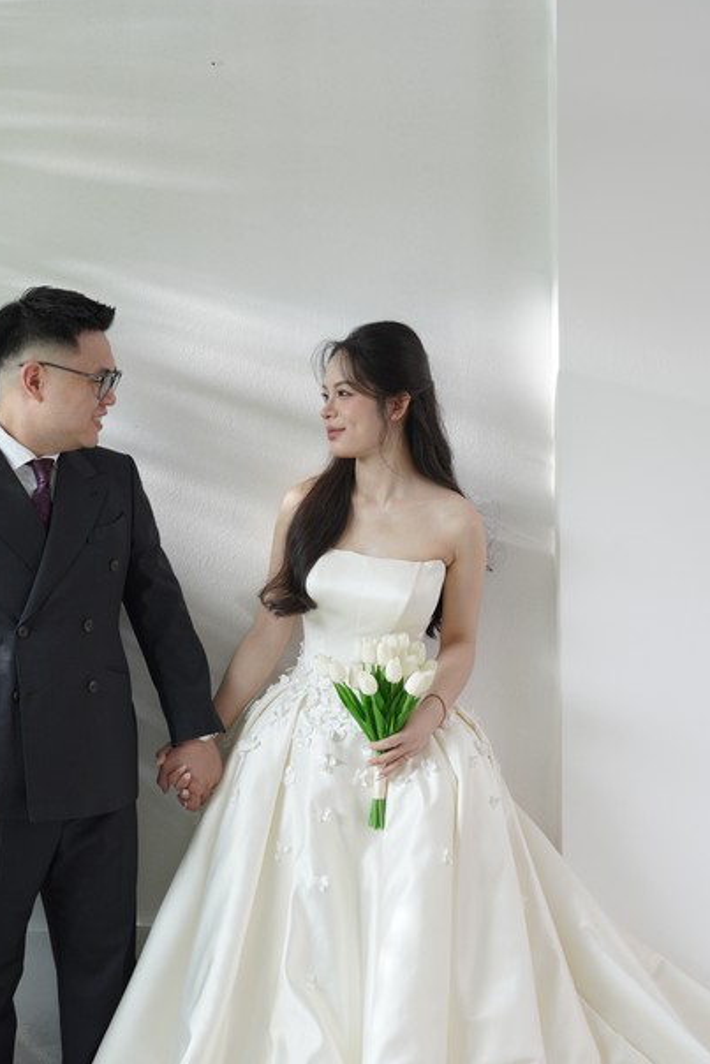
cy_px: 574
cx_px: 284
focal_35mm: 76
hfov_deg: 17.9
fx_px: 2256
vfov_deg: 26.5
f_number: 3.5
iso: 640
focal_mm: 51.2
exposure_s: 1/125
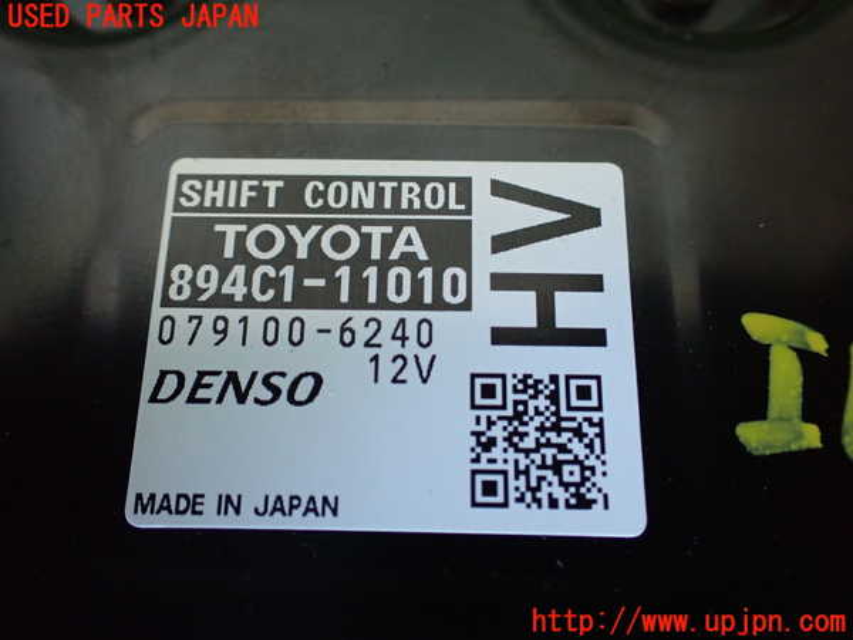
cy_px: 320
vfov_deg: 46.8
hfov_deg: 60.0
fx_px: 739
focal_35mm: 30
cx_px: 426
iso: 800
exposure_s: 1/125
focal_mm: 5.4
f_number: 2.3
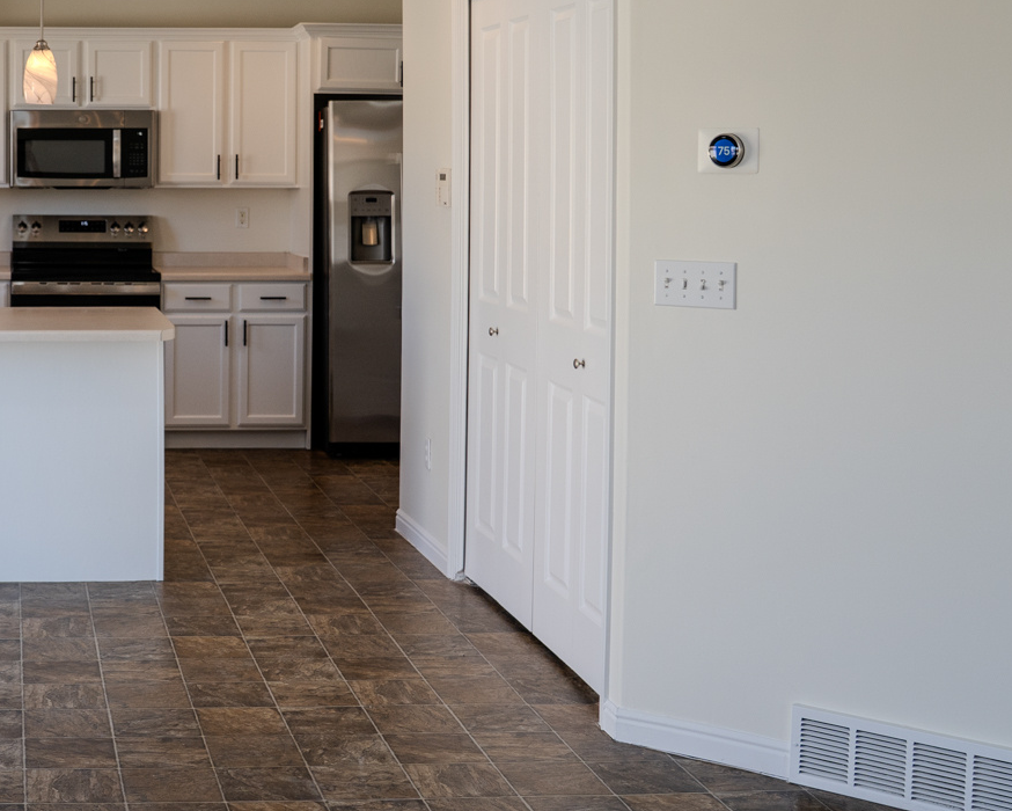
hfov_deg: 32.5
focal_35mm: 54
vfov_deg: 27.9
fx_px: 1618
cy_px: 240
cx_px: 45
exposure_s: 1/160
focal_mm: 24
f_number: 4
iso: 200
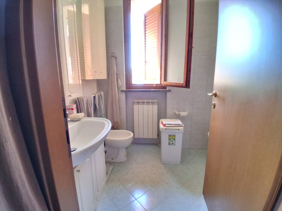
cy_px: 106
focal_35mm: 17
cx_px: 141
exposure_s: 1/25
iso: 500
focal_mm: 1.4
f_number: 2.2
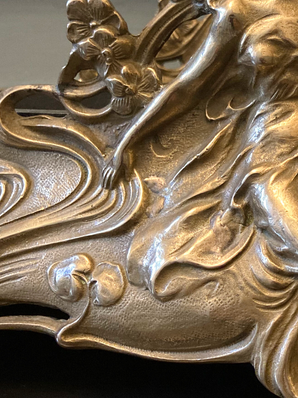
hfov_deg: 21.6
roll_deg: +0.2
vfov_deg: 29.6
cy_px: 128
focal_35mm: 65
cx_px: 311
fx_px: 746
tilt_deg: -7.8
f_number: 1.8
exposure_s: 1/25
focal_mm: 3.99
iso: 400
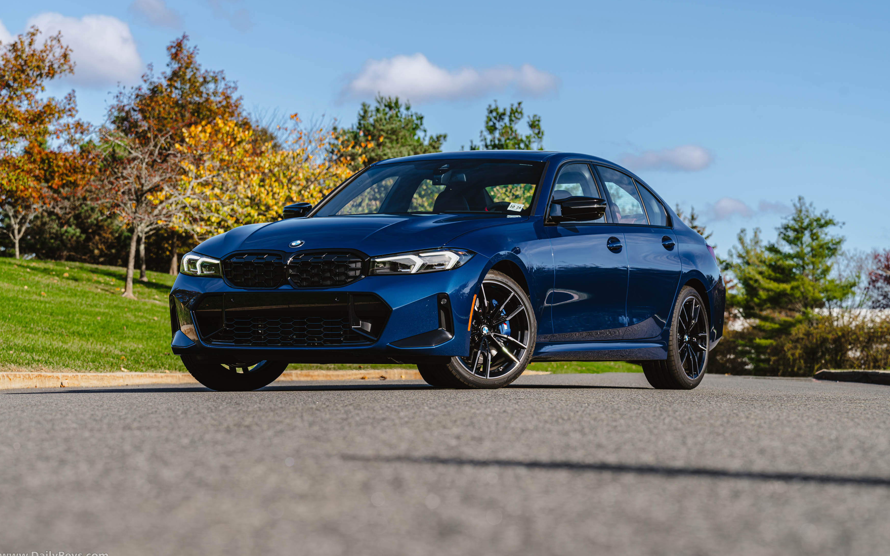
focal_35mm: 112
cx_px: 443
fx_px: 2726
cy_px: 267
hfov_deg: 18.5
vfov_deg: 11.6
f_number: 7.1
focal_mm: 109.4
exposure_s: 1/200
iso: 200
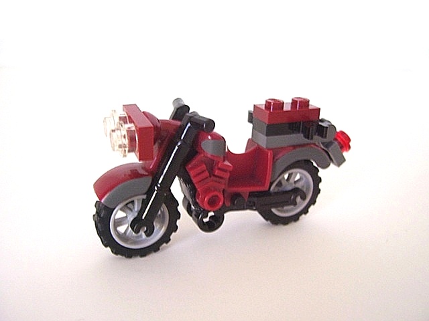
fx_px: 421
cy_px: 160
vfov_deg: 41.8
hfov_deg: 54.0
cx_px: 214
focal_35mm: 34
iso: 160
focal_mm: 5.6
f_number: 2.7
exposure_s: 1/8
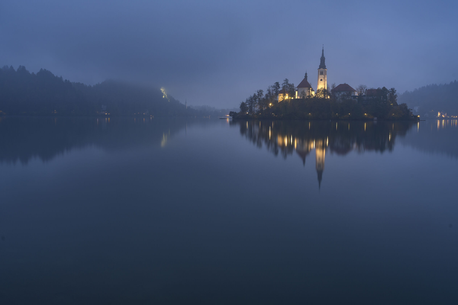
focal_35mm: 34
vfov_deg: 38.9
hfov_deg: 55.8
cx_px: 229
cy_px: 152
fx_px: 433
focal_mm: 34
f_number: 11
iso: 100
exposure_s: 30
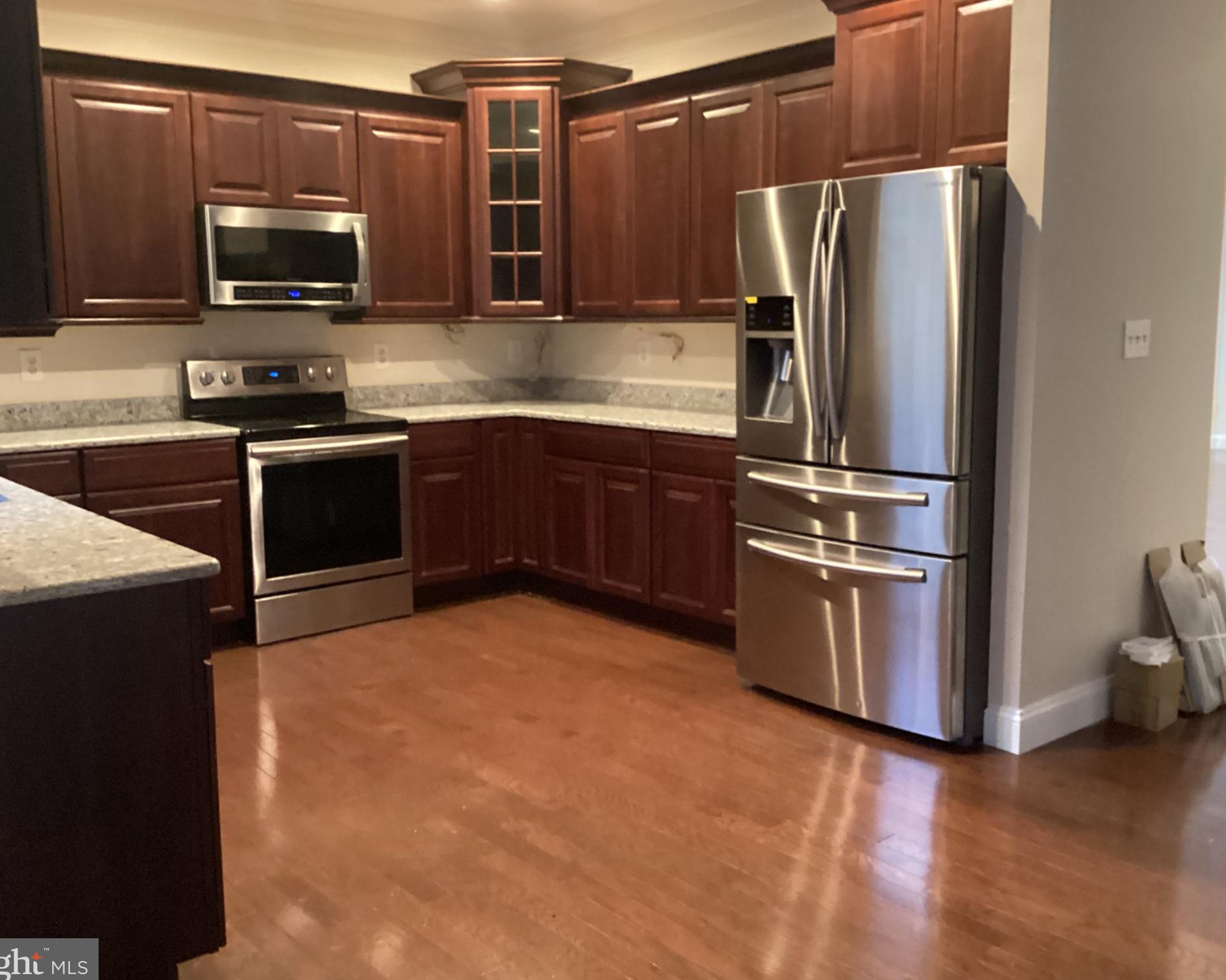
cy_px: 491
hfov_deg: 54.2
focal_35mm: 33
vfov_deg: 44.5
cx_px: 604
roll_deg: +0.4
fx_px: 1197
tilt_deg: -10.2
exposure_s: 1/24
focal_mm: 3.3
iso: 640
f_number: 2.4
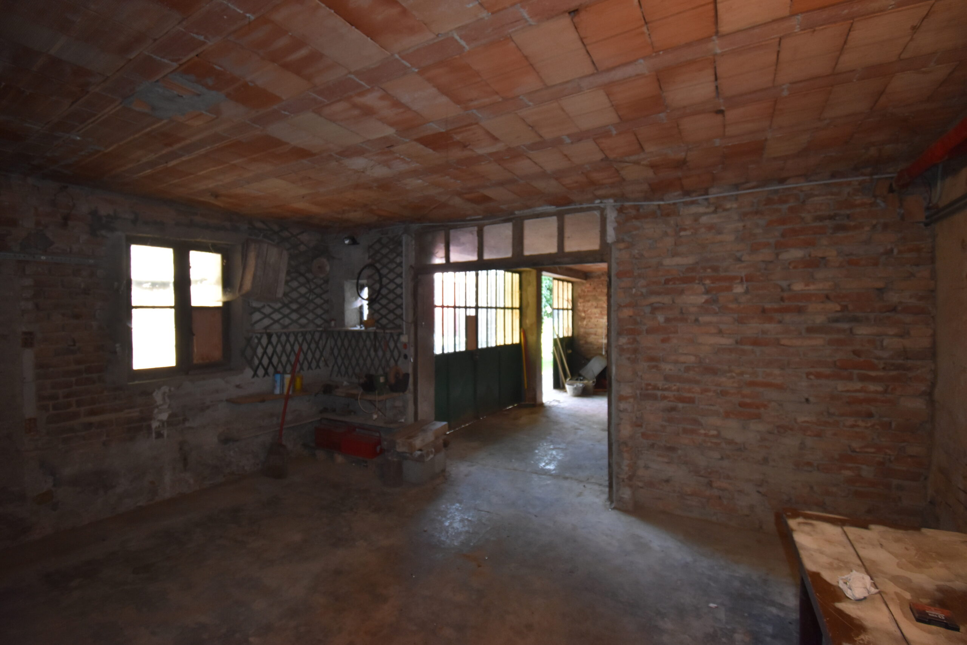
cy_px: 322
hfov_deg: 100.4
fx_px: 403
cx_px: 484
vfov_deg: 77.3
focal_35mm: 15
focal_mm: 10
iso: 1400
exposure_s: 1/60
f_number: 4.5
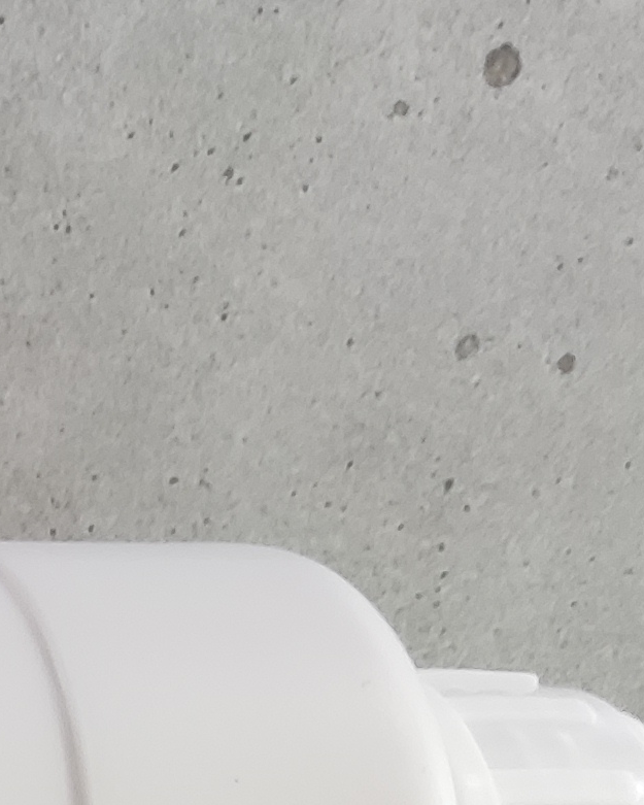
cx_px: -823
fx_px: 2978
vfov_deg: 13.4
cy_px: 1582
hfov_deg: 10.8
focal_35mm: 125
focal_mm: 4.71
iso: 230
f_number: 1.79
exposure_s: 1/50
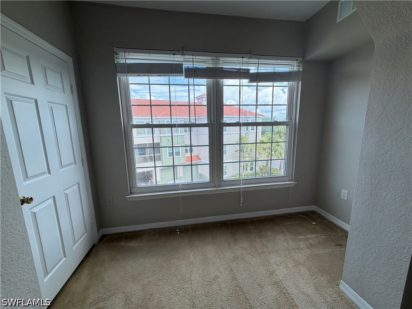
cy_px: 154
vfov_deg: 85.7
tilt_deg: -10.5
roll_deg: +1.6
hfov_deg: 102.1
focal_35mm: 14
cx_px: 206
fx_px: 167
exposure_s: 1/177
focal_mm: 2.22
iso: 50
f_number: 2.2
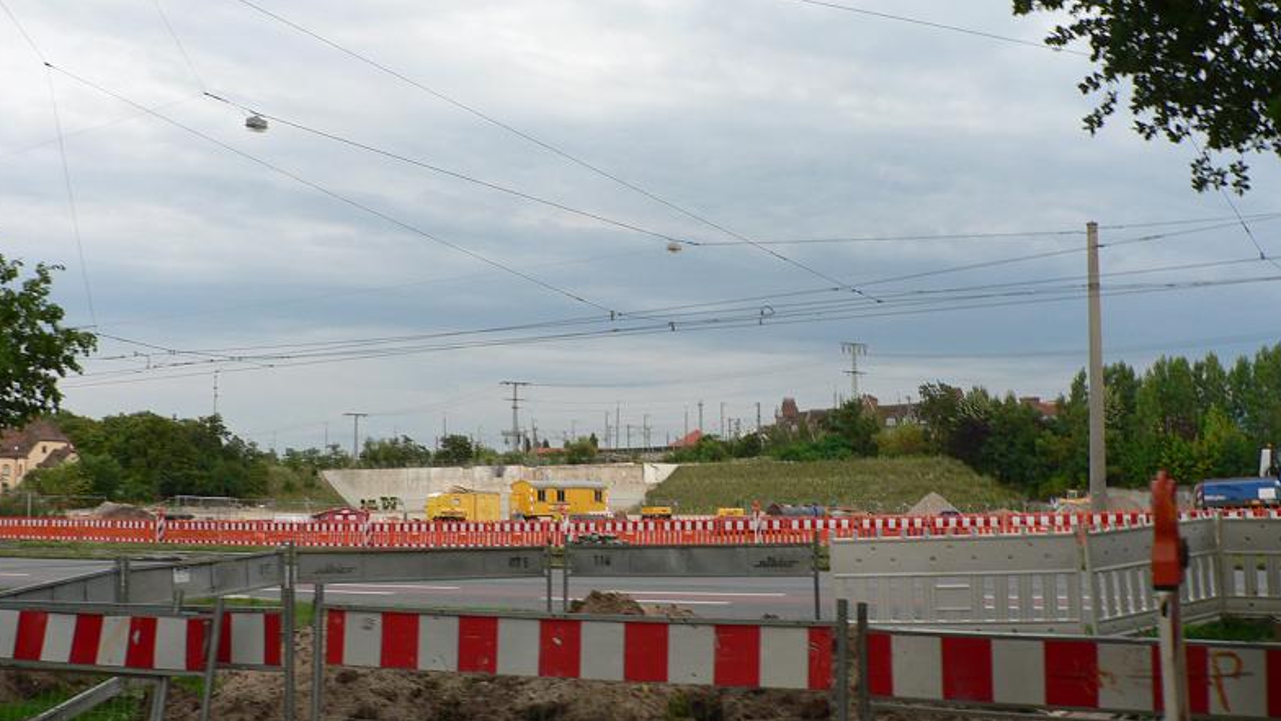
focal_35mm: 40
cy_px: 356
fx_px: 1359
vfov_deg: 29.7
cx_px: 642
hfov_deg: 50.5
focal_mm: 6
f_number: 4
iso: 80
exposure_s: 1/100
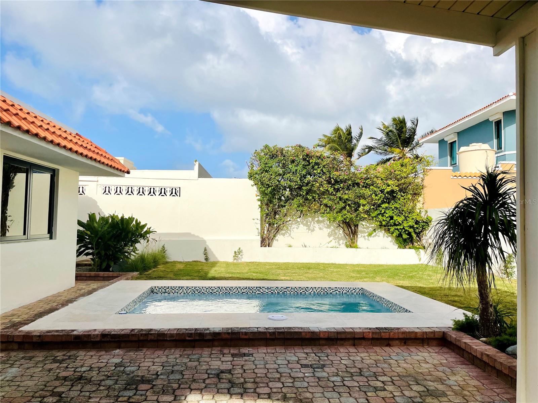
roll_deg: +0.0
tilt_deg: +2.8
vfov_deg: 53.1
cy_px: 202
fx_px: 404
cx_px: 269
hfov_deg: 67.3
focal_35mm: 26
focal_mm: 4.2
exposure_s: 1/6494
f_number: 1.6
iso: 32
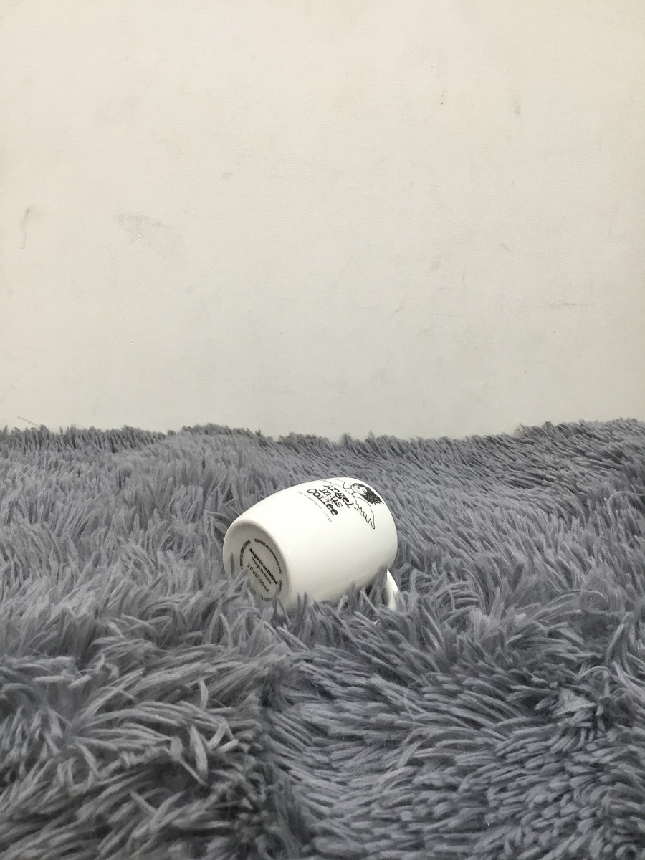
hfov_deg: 45.4
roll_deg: +0.2
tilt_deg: -12.4
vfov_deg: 58.4
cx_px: 322
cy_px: 430
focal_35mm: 31
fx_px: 770
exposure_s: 1/33
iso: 100
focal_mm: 3.3
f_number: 2.4
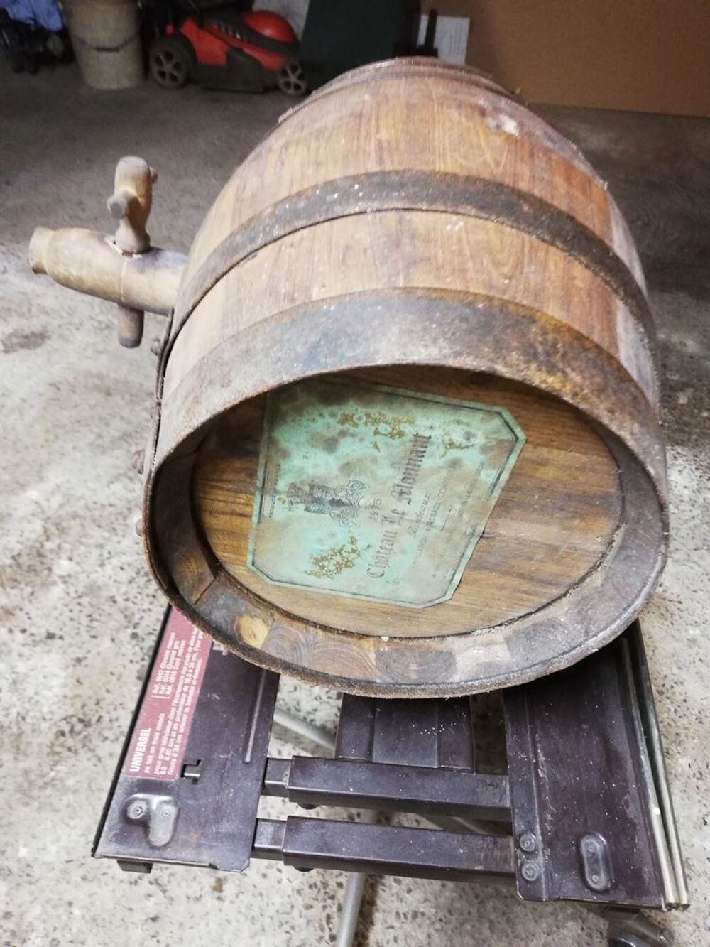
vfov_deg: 67.3
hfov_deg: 53.1
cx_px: 355
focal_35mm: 26
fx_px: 711
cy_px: 474
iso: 640
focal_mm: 3.81
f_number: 2.2
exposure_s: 1/20
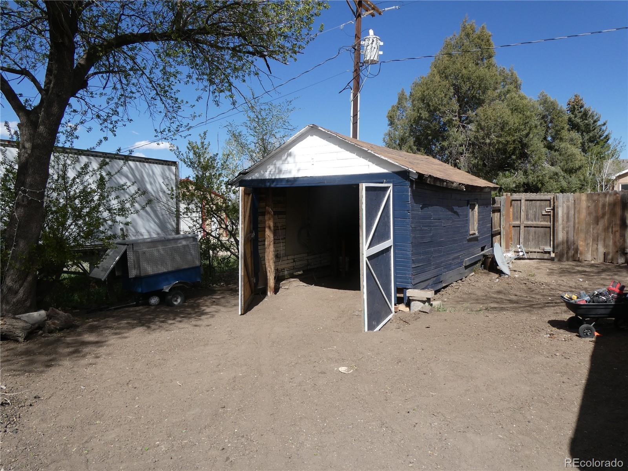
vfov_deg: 56.8
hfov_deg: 71.6
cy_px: 236
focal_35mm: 24
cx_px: 314
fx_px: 435
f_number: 3.3
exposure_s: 1/1000
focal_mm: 4.3
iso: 80
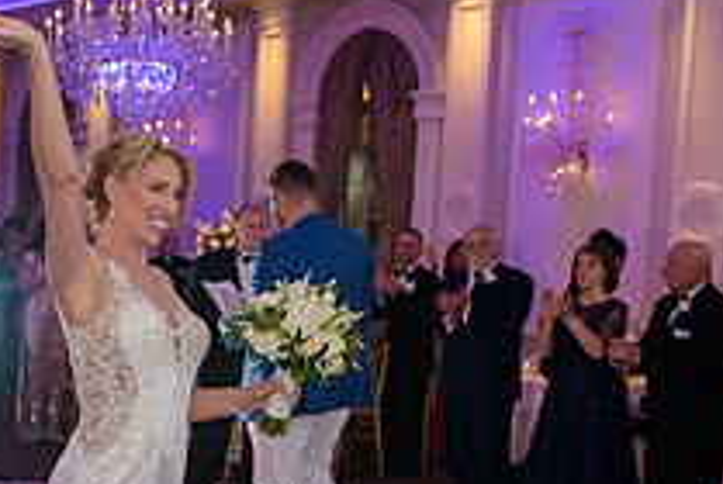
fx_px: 1448
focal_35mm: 72
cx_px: 93
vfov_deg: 18.8
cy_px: 372
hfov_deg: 27.2
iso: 1600
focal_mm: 26
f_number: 3.2
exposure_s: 1/125
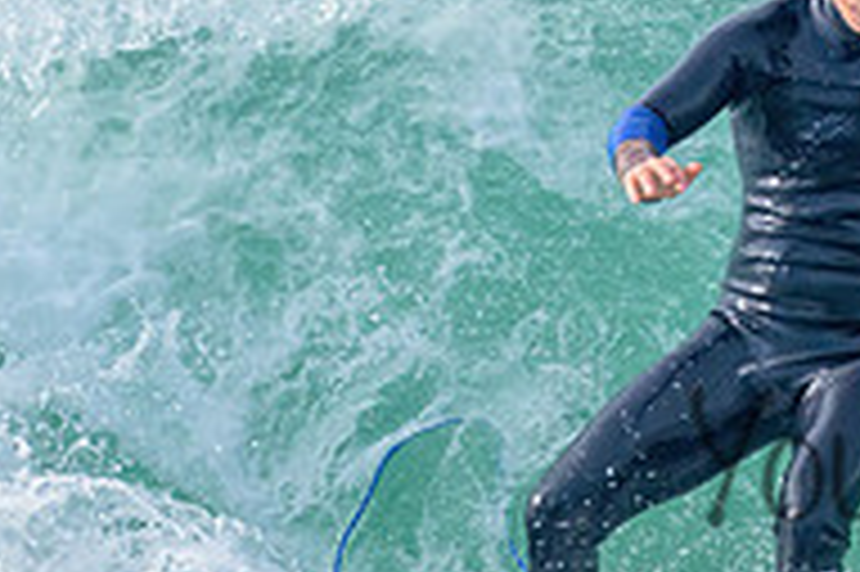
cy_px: 146
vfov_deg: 0.4
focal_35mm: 3350
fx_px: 79957
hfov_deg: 0.6
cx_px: 1124
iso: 1100
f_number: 11
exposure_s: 1/800
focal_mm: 800
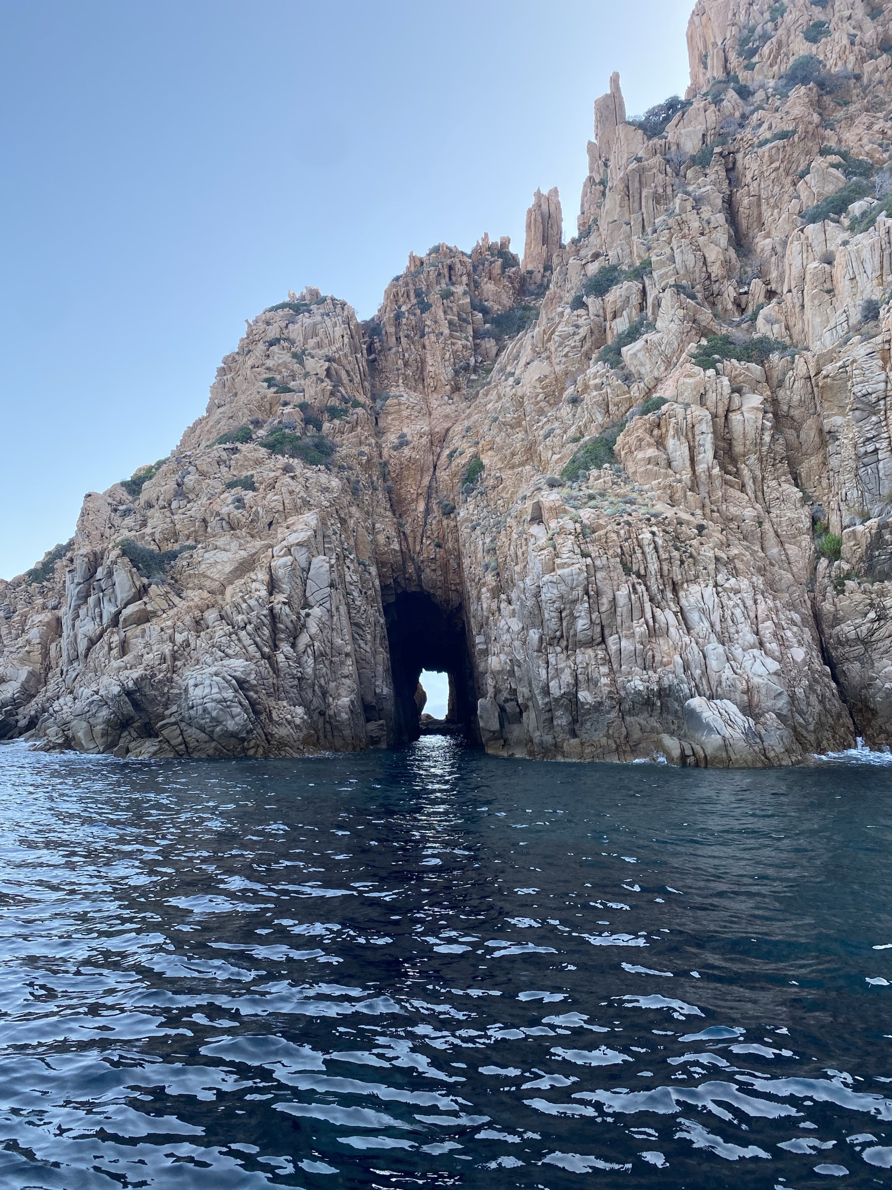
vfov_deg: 67.3
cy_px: 595
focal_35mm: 26
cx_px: 446
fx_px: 893
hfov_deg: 53.1
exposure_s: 1/479
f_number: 1.8
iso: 32
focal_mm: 4.25
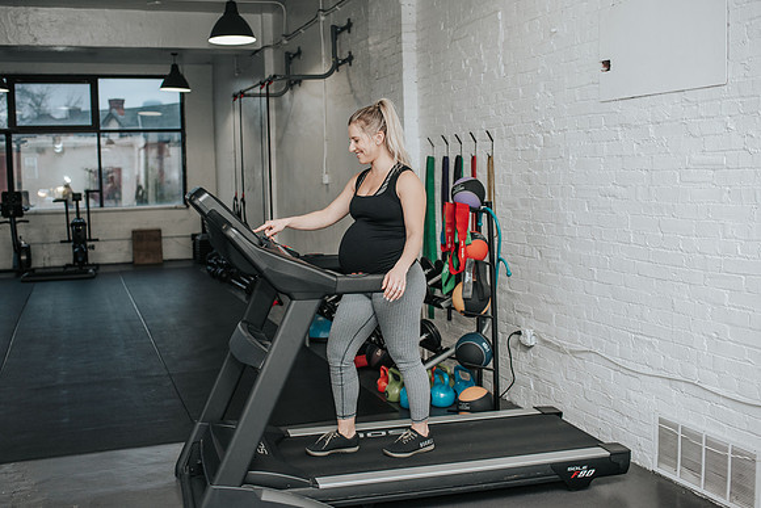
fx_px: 810
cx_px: 353
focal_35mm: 38
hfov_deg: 50.3
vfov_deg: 34.8
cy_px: 236
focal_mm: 35
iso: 800
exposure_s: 1/200
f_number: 3.2
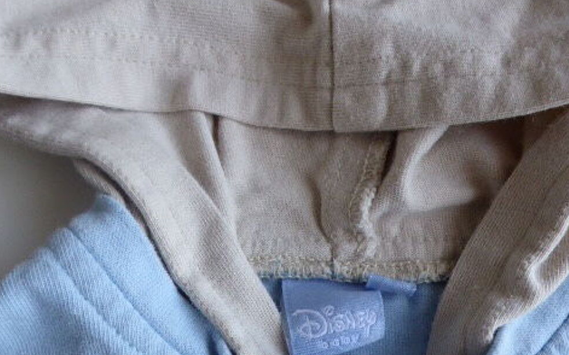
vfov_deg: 33.4
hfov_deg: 54.0
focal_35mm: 36
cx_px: 285
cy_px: 324
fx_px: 558
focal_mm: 4.3
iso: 200
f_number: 3.3
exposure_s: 1/60
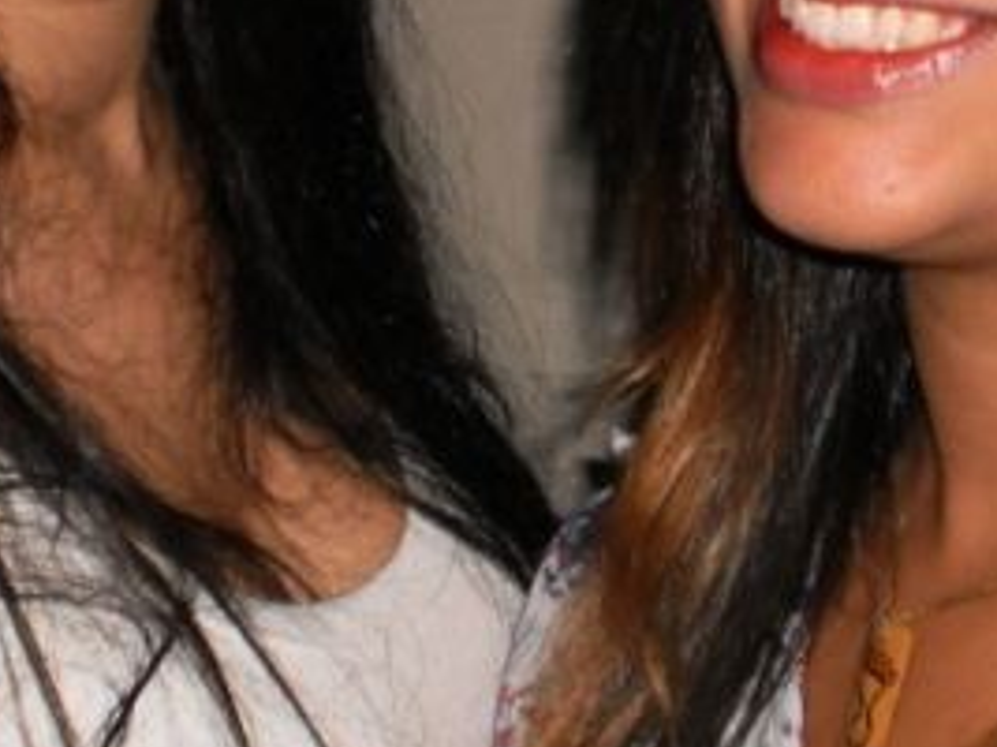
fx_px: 3109
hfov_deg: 18.2
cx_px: 601
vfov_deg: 13.3
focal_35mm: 108
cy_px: -164
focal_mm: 6.3
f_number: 3.1
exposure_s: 1/30
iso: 125
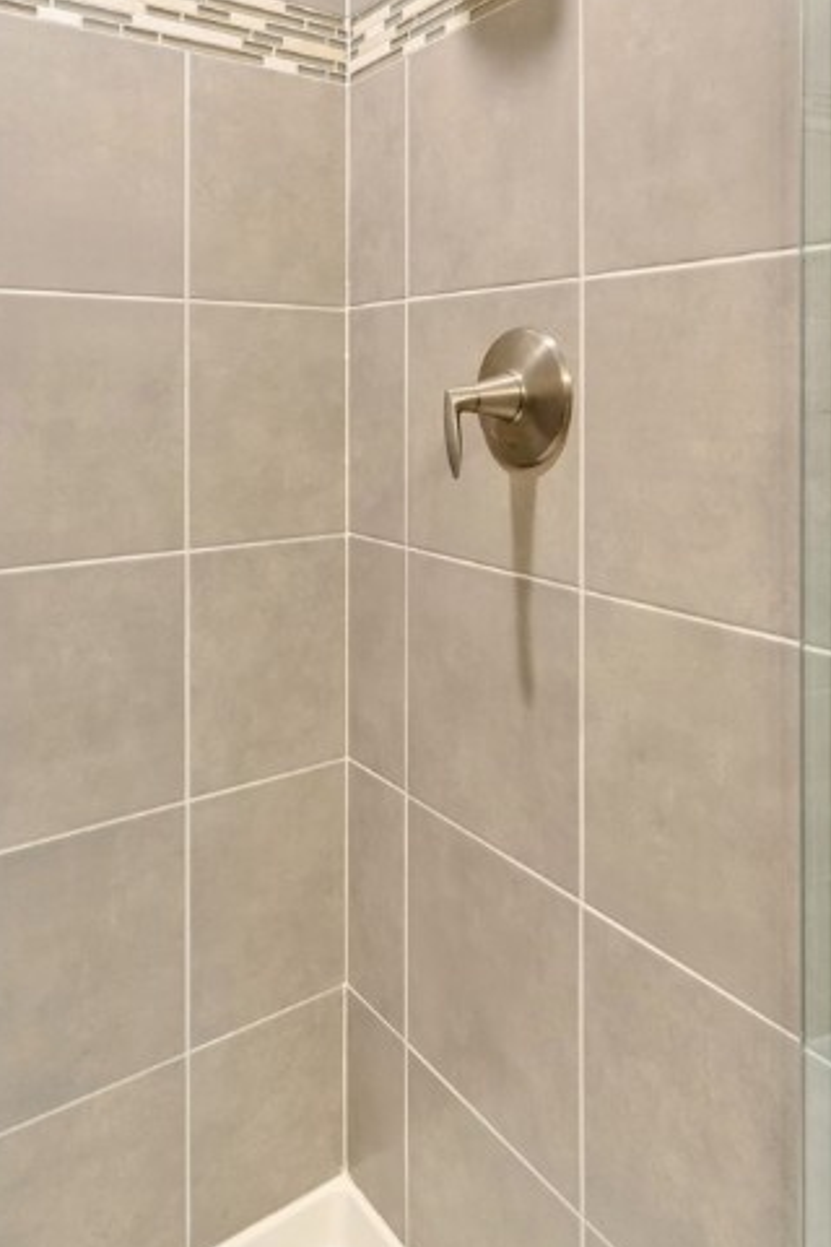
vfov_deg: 69.9
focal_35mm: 24
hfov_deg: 53.1
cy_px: 346
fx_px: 831
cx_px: 444
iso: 400
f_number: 9
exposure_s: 1/4
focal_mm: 10
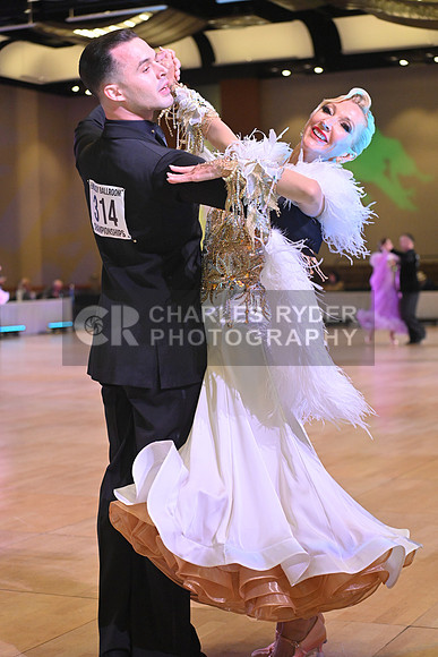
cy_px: 328
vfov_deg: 28.8
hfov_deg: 19.5
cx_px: 219
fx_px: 1277
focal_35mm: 70
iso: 3200
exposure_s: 1/400
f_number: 4.5
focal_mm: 70
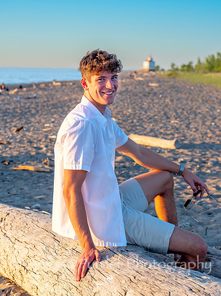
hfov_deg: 17.2
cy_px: 148
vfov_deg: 22.8
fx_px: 733
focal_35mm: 86
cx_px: 110
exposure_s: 1/500
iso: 200
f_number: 3.5
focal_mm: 43
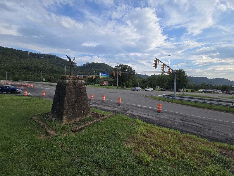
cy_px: 88
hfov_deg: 106.2
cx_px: 117
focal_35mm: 13
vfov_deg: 89.9
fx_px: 88
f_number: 2.2
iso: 80
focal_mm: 2.2
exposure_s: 1/2000
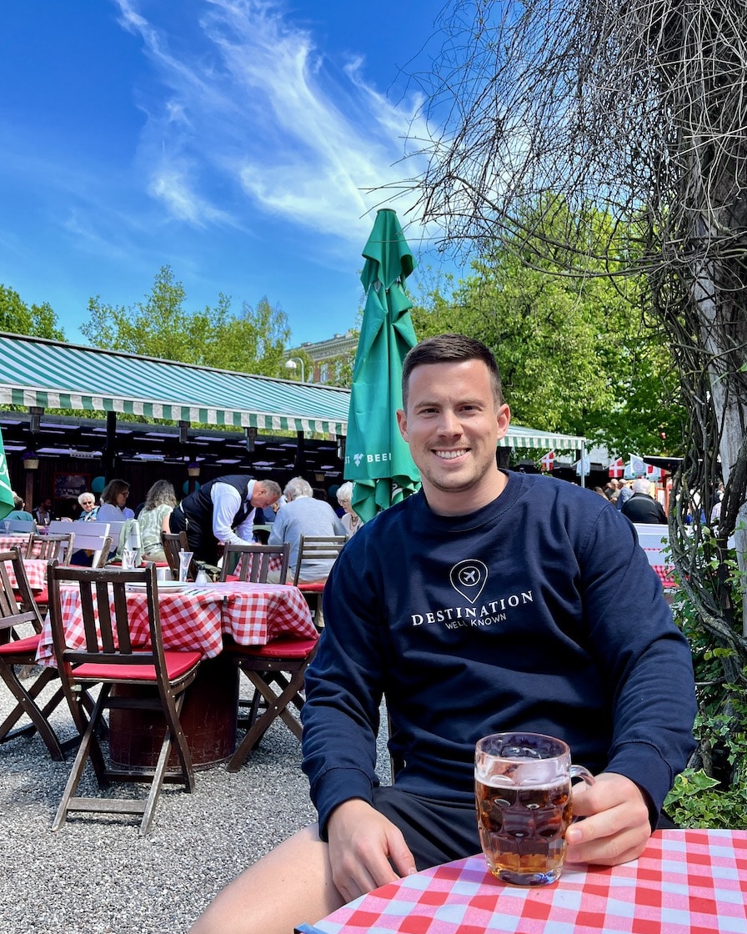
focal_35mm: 29
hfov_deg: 50.0
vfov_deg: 60.4
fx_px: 801
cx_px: 388
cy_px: 444
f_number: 1.6
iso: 50
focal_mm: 5.1
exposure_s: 1/992
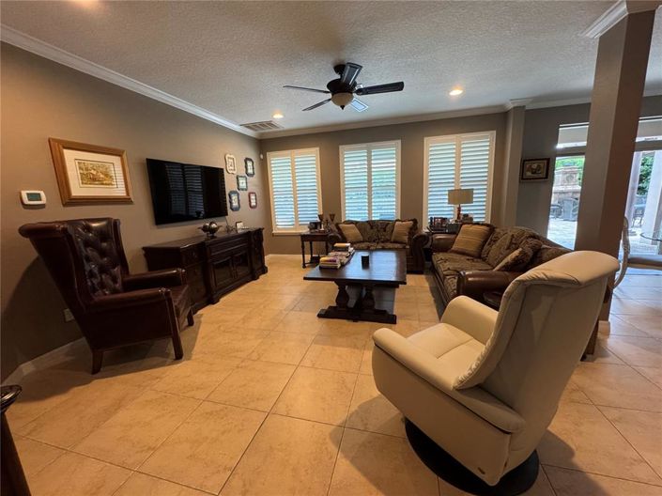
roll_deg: +1.8
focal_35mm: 14
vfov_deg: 85.6
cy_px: 248
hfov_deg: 102.1
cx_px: 331
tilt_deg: -11.4
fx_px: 268
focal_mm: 2.22
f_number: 2.2
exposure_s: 1/60
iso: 250
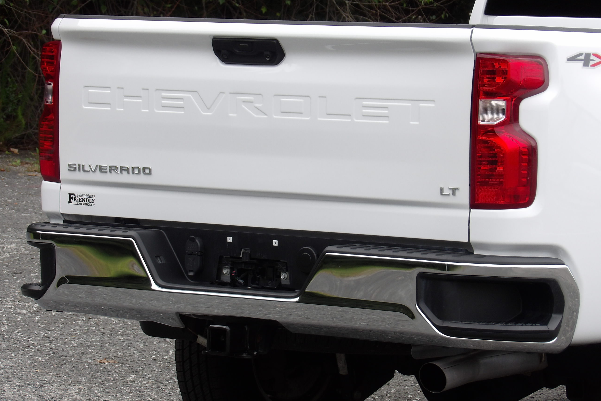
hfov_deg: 9.9
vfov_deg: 6.6
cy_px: 200
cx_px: 300
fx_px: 3455
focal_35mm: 207
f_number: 4.5
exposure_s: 1/100
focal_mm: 35.6
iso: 107
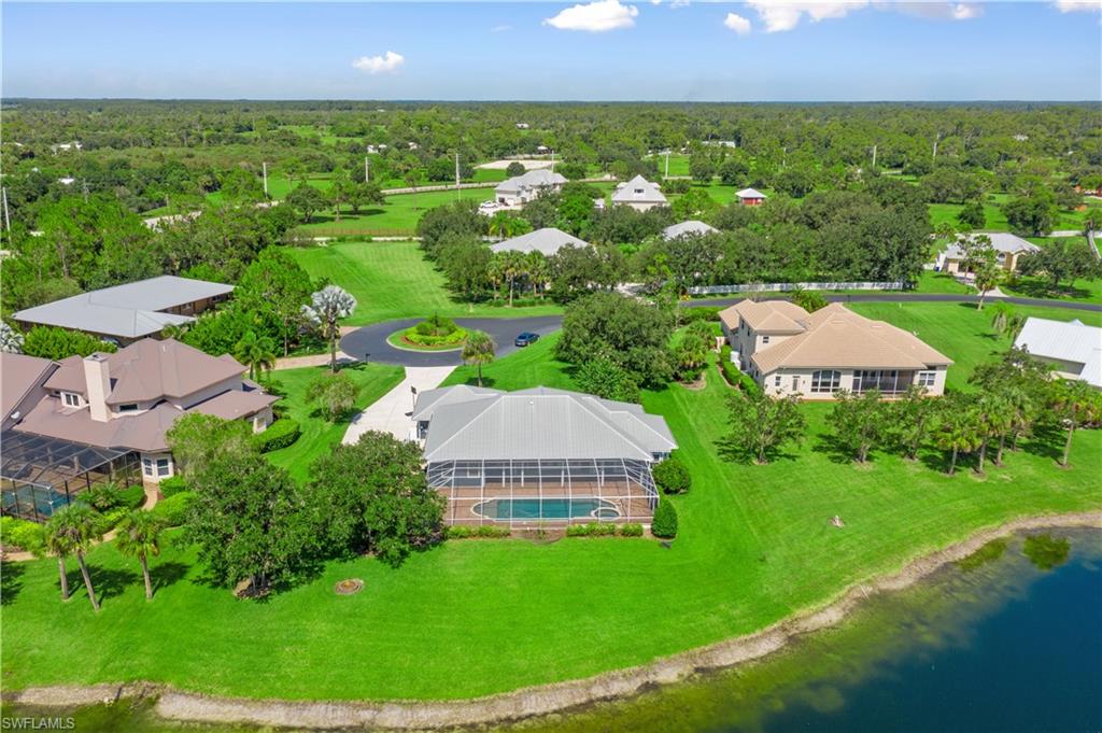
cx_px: 551
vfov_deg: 46.3
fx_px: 856
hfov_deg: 65.5
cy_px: 366
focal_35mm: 28
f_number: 5.6
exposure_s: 1/400
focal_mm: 10.26
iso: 100
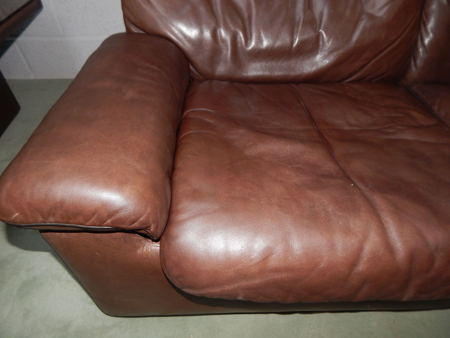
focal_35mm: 22
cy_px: 169
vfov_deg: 61.1
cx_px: 225
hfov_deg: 76.4
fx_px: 286
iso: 200
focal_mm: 4
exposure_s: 1/30
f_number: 3
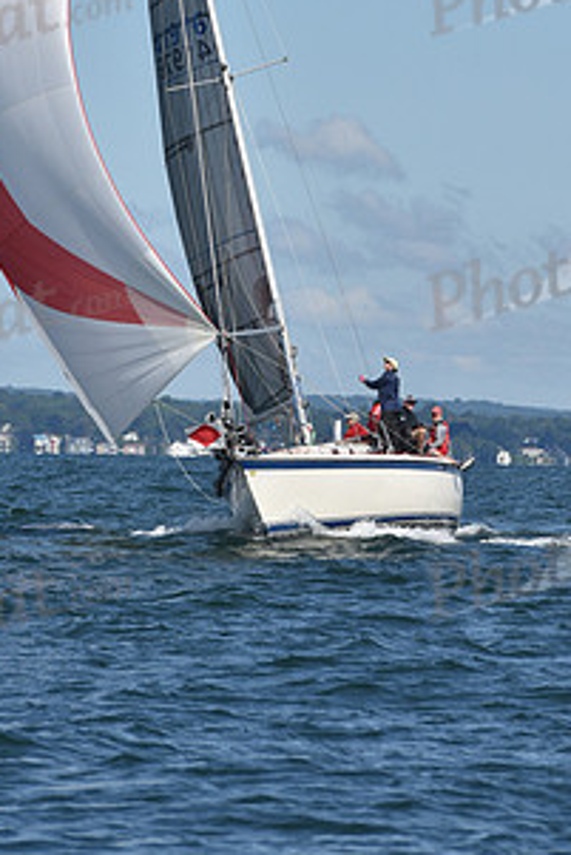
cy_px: 151
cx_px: 280
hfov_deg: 3.6
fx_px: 9149
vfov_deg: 5.3
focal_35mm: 385
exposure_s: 1/1250
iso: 250
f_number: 9
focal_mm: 200
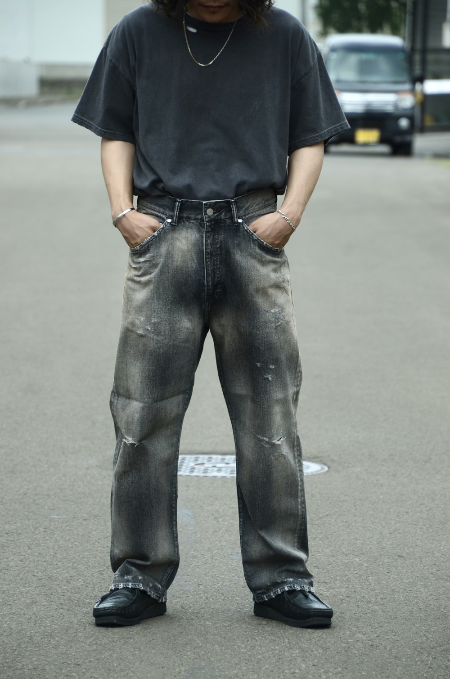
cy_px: 340
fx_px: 3954
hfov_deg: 6.5
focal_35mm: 210
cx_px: 225
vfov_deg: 9.8
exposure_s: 1/200
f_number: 6
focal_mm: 140
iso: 125
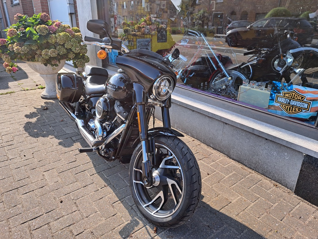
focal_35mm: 24
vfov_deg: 56.8
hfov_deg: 71.6
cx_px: 159
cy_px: 120
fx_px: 220
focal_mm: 5.23
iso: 50
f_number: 1.8
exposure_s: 1/335
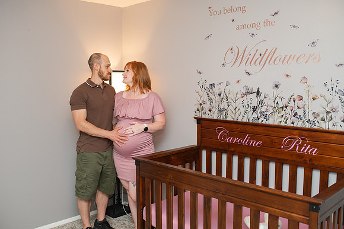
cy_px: 113
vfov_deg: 37.4
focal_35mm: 35
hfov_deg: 53.9
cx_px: 170
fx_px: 339
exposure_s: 1/200
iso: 1000
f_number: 3.5
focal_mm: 35
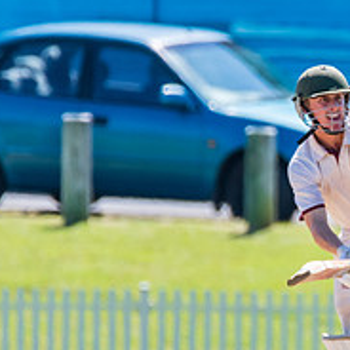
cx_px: 391
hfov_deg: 0.9
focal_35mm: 1901
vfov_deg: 0.9
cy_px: 288
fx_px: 21746
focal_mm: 600
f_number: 6.3
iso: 640
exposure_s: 1/2000
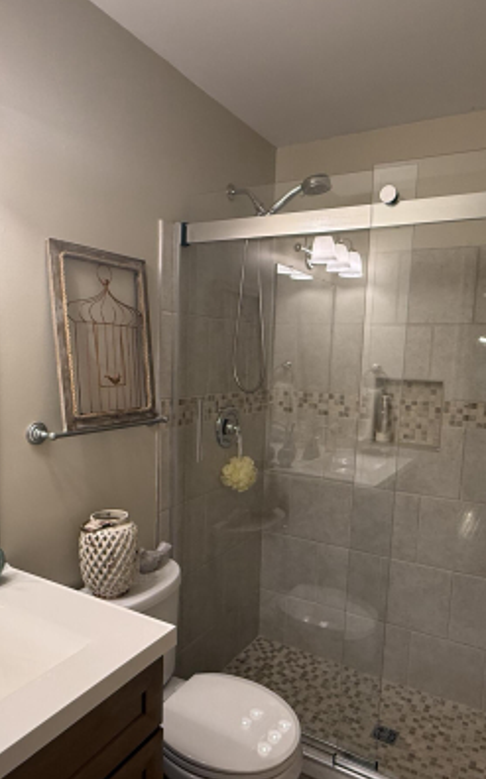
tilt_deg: -6.7
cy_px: 417
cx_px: 257
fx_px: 531
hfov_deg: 49.2
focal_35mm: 25
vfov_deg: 72.5
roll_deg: -1.5
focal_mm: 2.22
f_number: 2.2
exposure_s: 1/60
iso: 200
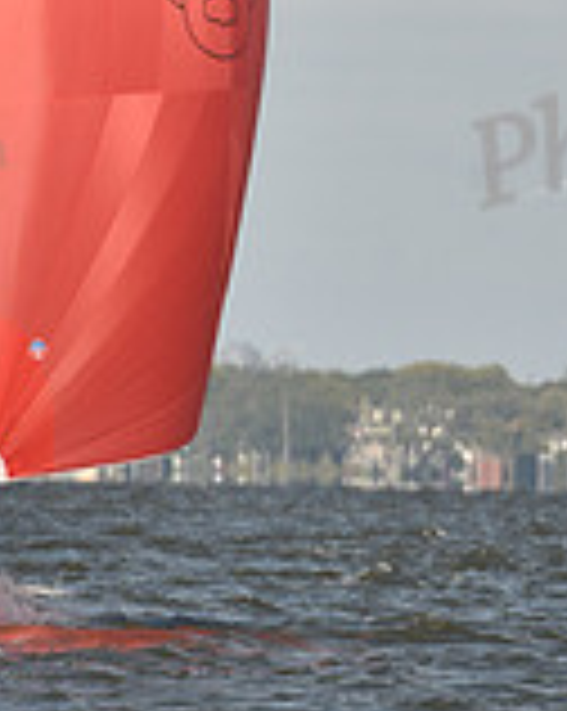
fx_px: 29045
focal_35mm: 1382
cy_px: -536
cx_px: 241
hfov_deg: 1.1
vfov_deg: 1.4
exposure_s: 1/1250
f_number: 7.1
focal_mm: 400
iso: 250
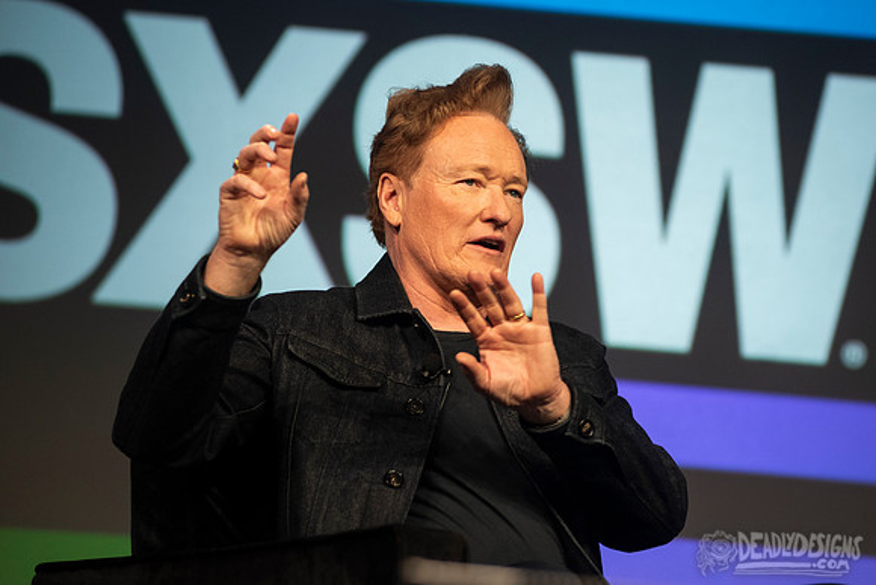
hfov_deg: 10.5
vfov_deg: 7.0
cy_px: 235
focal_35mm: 197
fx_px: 4783
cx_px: 534
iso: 1250
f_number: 4
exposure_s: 1/320
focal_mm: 160
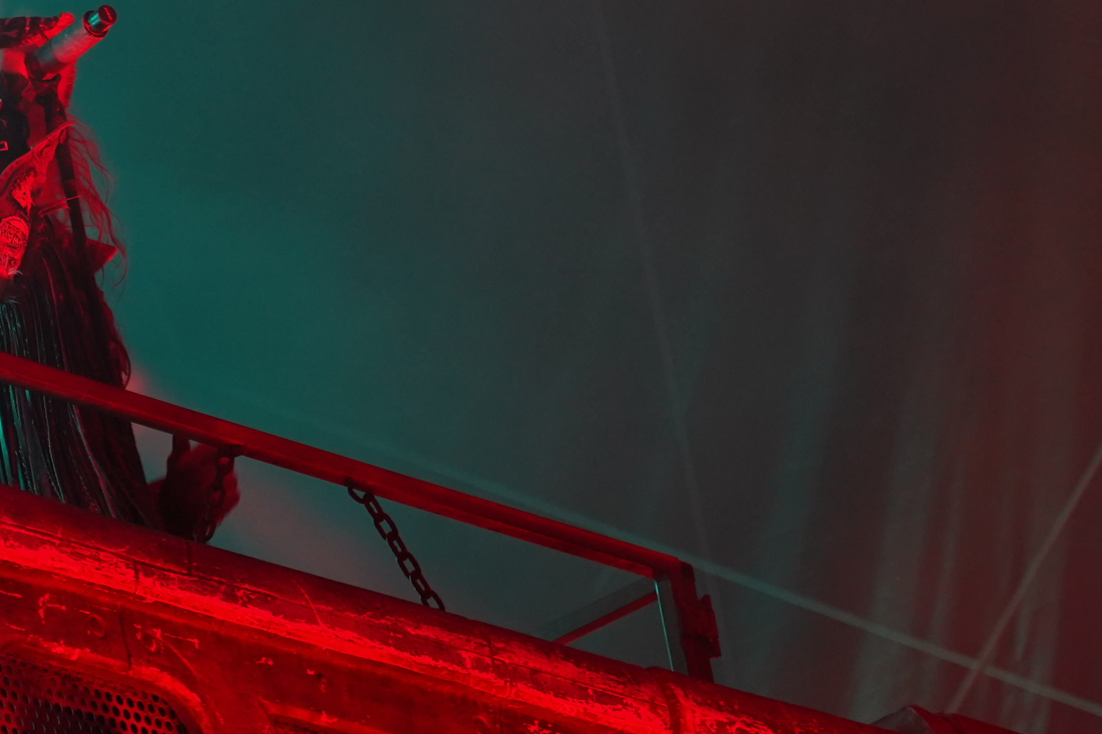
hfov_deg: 7.9
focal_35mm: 260
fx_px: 7958
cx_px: 158
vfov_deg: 5.3
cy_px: 166
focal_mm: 105
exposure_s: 1/125
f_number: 4
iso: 1250
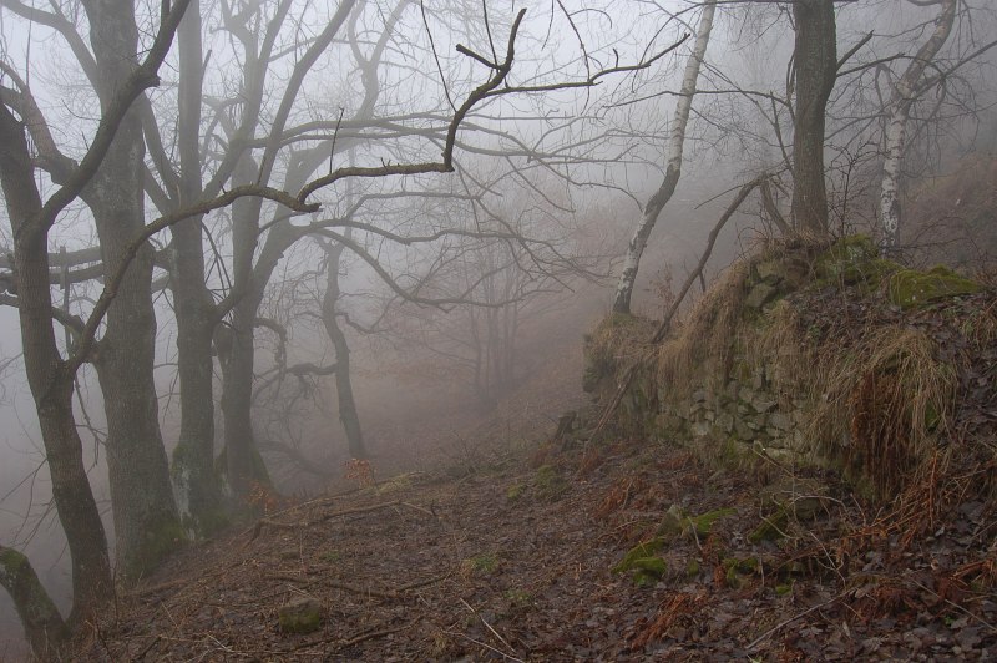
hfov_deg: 67.4
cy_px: 332
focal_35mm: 27
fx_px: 747
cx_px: 498
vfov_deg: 47.9
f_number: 7.1
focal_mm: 18
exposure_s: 1/25
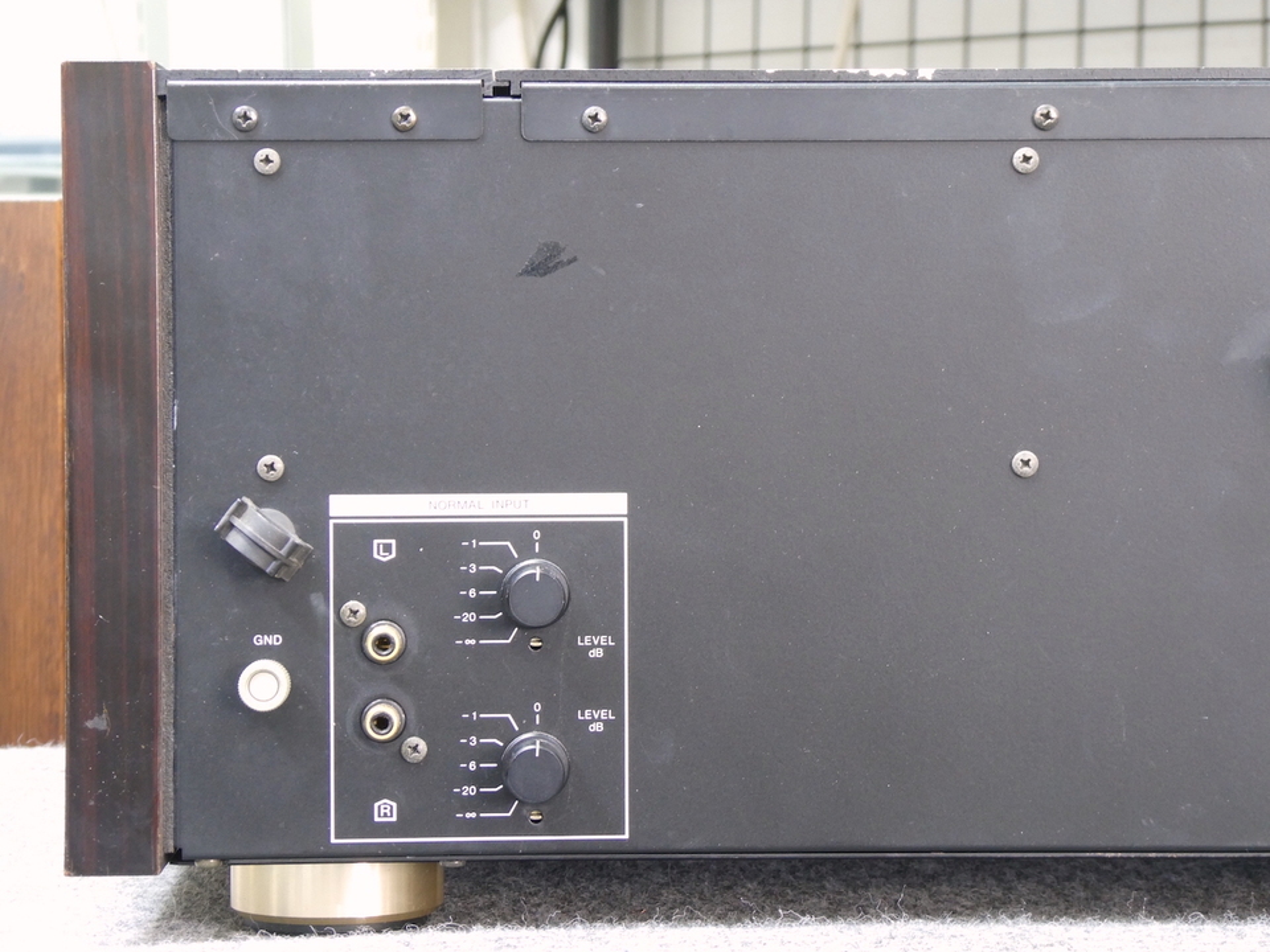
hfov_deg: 18.5
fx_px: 3889
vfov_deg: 14.0
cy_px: 476
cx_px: 635
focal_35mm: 106
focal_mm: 19
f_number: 5.1
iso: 200
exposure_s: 1.6
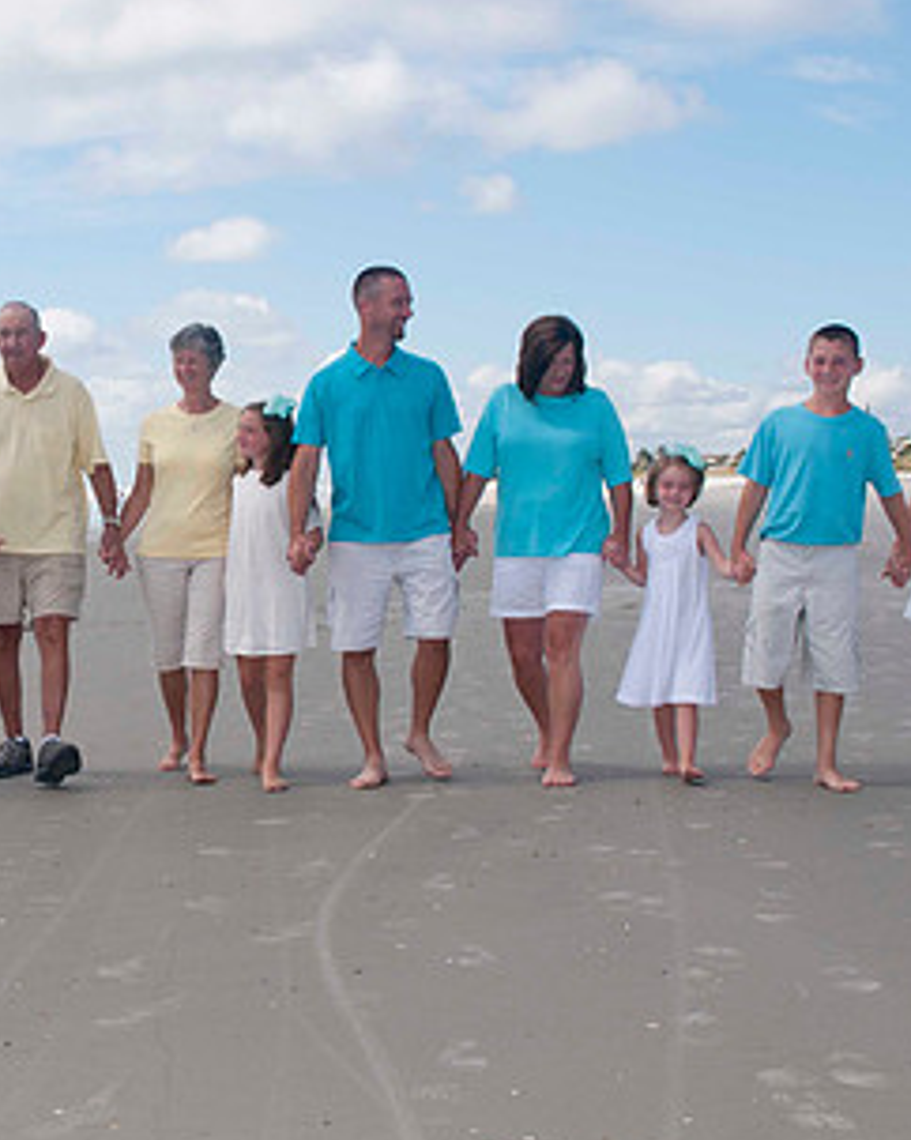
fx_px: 2362
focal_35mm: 70
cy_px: 468
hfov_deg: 21.4
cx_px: 98
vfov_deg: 27.1
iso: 100
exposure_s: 1/250
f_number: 10
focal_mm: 26
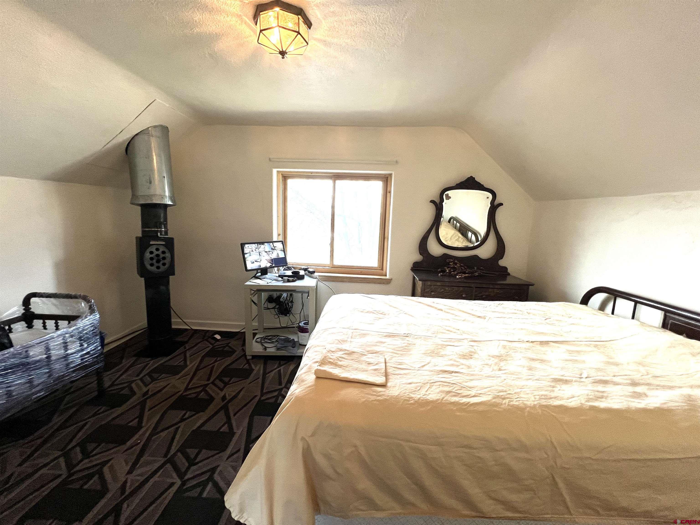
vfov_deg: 89.9
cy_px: 262
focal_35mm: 13
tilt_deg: -9.3
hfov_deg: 106.2
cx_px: 350
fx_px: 263
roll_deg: -1.4
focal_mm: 1.57
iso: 200
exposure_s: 1/120
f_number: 1.8
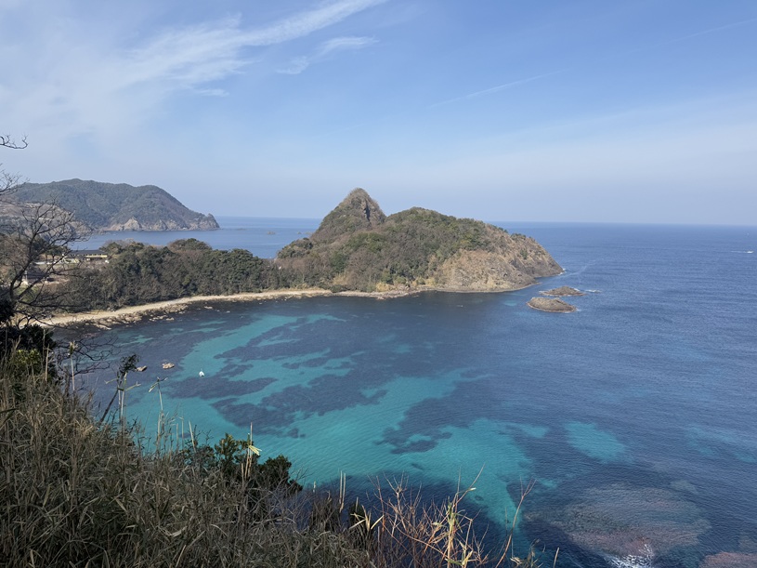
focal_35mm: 24
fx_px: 525
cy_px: 284
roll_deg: -0.7
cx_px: 378
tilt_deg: -8.2
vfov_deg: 56.8
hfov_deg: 71.6
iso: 80
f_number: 1.78
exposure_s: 1/4167
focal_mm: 6.76
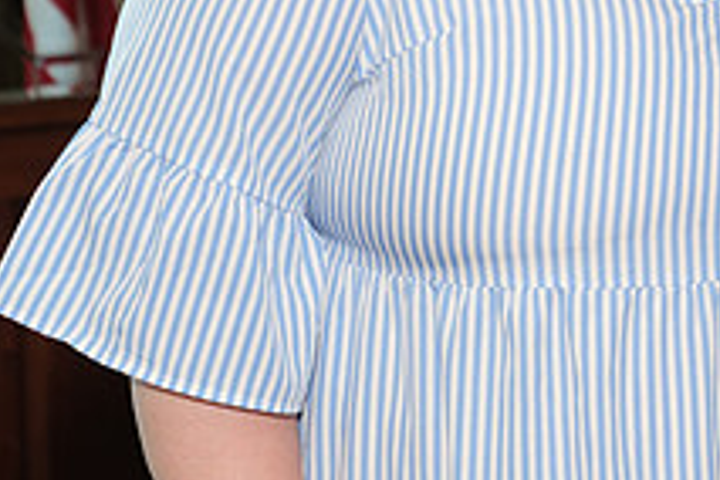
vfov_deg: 8.6
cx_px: 892
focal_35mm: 158
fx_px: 3160
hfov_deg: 12.6
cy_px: -134
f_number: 4
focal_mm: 38.8
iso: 1000
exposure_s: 1/125
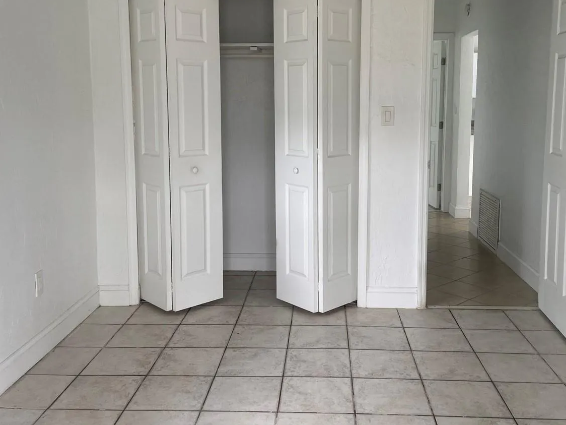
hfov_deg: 50.1
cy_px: 172
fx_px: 605
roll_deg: +0.0
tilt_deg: -6.6
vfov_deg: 38.5
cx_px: 306
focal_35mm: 37
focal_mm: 4.25
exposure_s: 1/122
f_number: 1.8
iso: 64
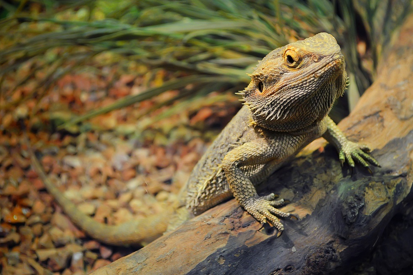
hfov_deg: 24.3
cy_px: 137
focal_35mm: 84
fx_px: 958
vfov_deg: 16.4
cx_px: 204
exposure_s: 1/60
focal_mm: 55
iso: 1250
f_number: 7.1
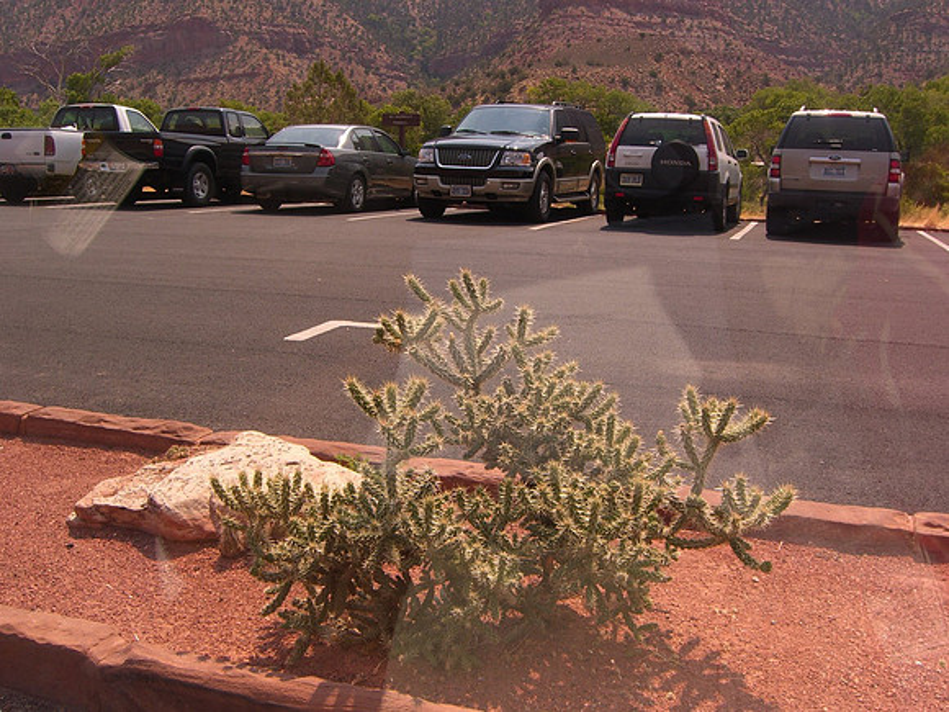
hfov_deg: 49.0
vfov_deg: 37.7
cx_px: 474
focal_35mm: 38
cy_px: 356
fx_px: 1042
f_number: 8
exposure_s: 1/125
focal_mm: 7.9
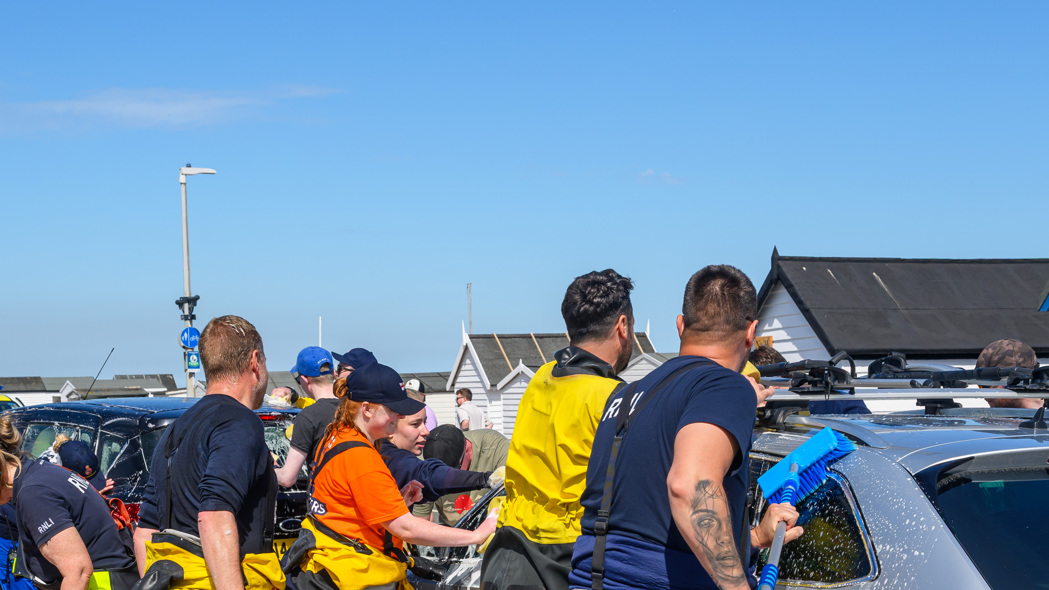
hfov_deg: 29.0
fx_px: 2030
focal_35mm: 73
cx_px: 502
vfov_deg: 16.2
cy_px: 598
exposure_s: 1/500
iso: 180
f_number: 8
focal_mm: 38
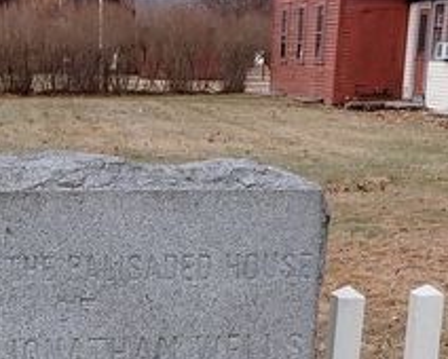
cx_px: 118
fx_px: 1221
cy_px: 593
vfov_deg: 15.1
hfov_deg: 20.6
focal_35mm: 92
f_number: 2.8
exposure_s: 1/400
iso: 100
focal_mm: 4.5
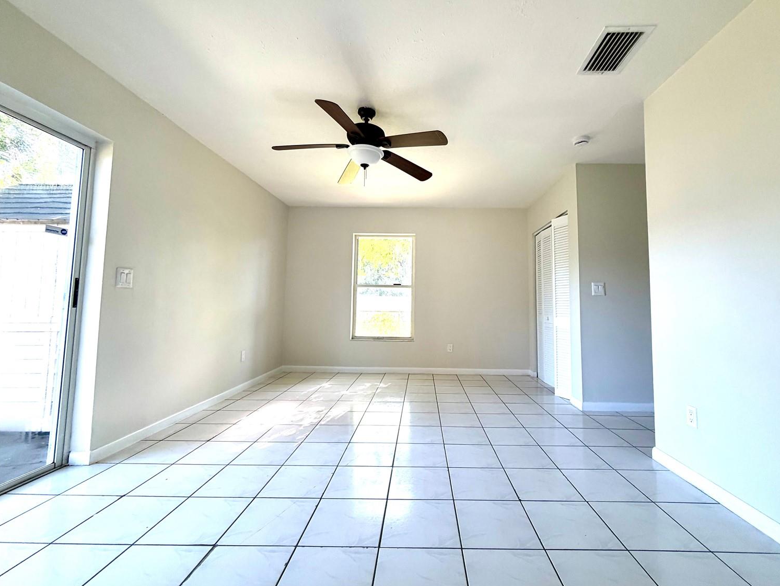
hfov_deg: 98.0
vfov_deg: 81.7
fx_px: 338
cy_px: 280
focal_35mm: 15
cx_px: 416
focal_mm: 2.22
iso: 125
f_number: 2.2
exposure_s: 1/121
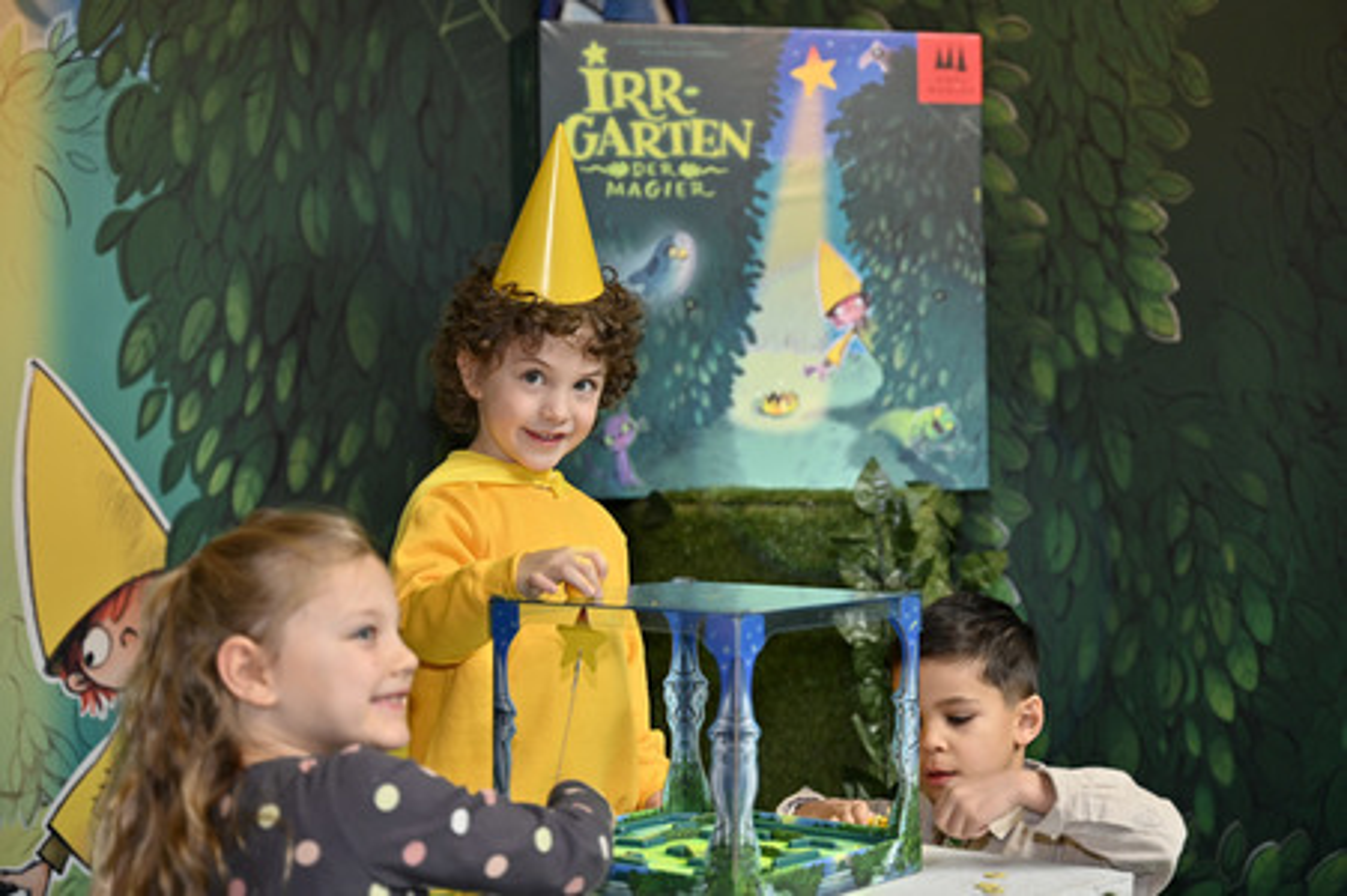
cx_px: 674
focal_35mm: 61
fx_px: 2281
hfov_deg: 32.9
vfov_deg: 22.2
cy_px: 448
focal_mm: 61
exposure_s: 1/200
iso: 640
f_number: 2.8
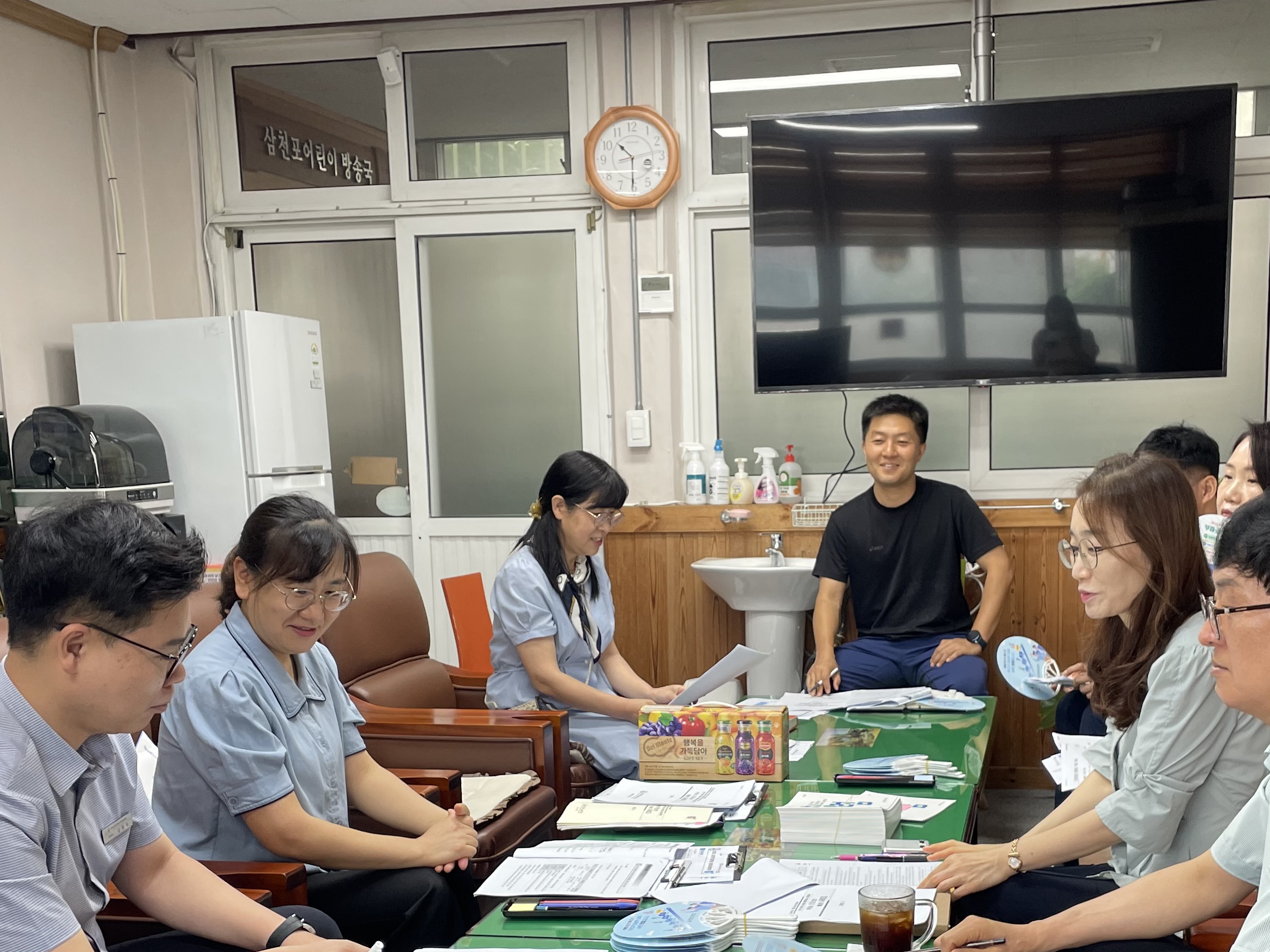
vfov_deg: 31.5
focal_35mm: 45
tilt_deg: -9.4
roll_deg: +1.4
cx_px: 691
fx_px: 1651
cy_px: 741
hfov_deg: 42.0
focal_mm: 4.2
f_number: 1.6
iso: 64
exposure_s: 1/60
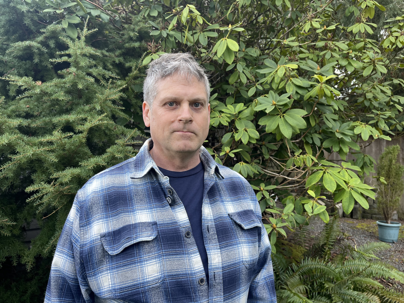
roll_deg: -1.3
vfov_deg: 53.1
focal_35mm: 26
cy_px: 152
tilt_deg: -2.7
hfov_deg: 67.3
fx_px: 303
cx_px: 202
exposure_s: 1/294
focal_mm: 5.1
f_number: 1.6
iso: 50
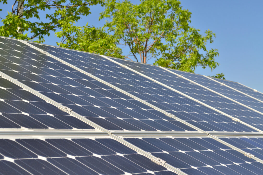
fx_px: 610
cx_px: 132
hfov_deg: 24.3
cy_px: 87
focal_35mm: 84
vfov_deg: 16.4
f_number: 10
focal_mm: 55
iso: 100
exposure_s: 1/250
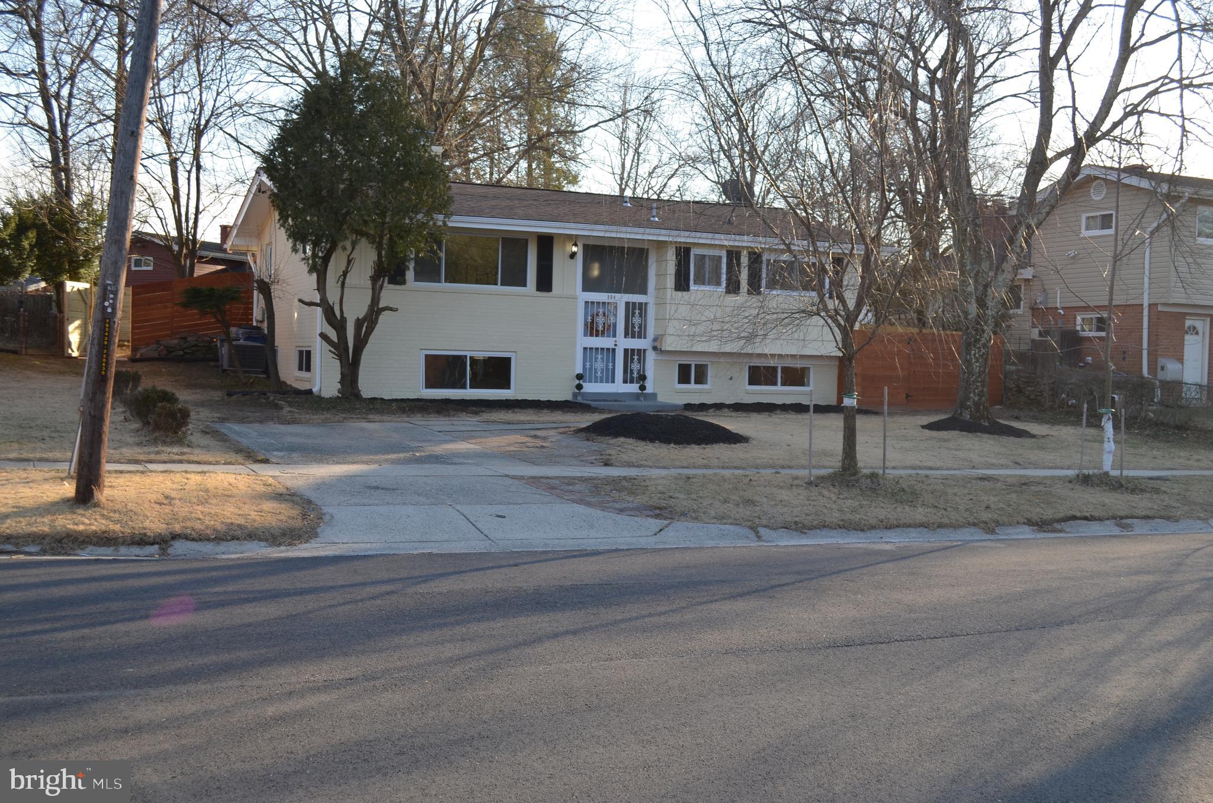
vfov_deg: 34.1
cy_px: 402
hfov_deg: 49.6
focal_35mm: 39
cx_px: 606
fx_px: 1311
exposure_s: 1/160
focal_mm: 26
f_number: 6.3
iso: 200
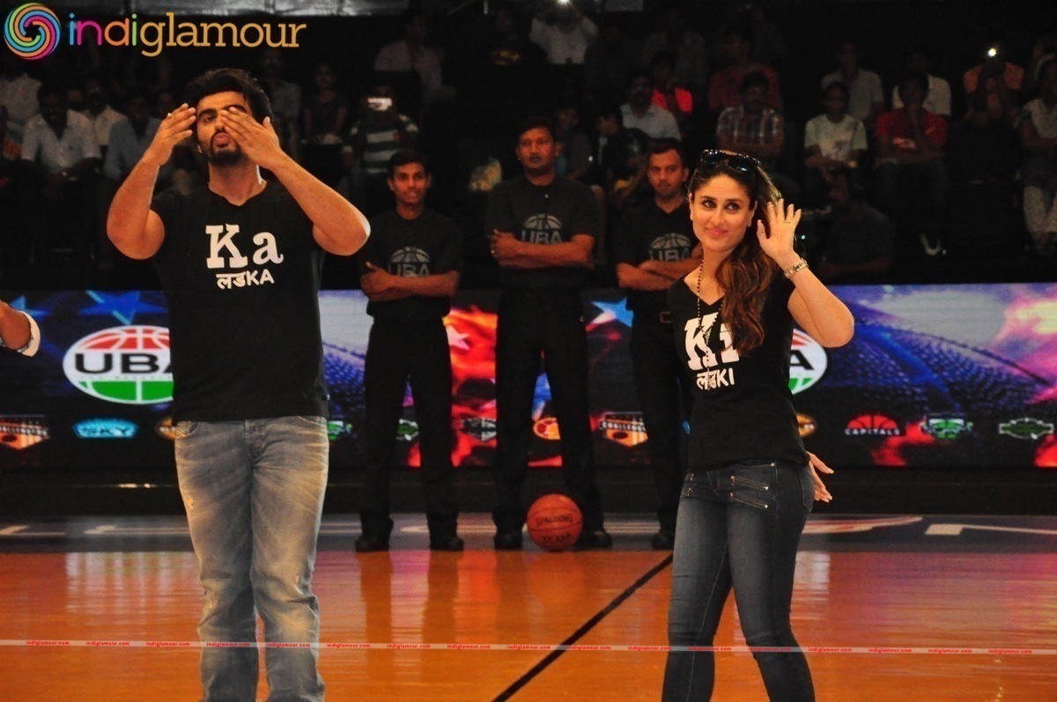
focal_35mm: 158
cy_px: 351
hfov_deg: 13.1
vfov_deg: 8.7
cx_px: 528
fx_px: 4619
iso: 3200
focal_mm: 105
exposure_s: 1/125
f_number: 5.6
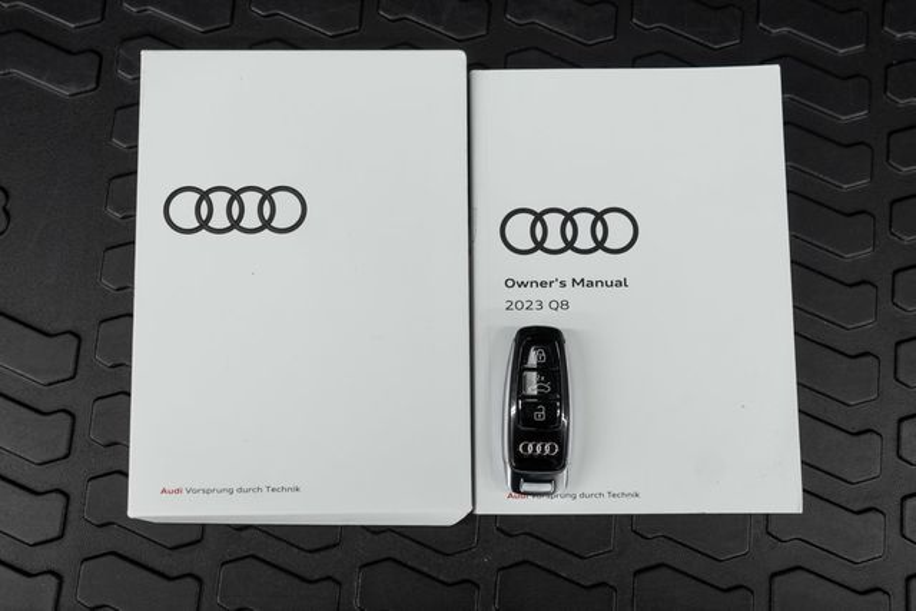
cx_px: 458
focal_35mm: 42
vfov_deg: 31.9
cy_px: 306
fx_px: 1069
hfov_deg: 46.4
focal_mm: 28
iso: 500
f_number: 4
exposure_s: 1/50
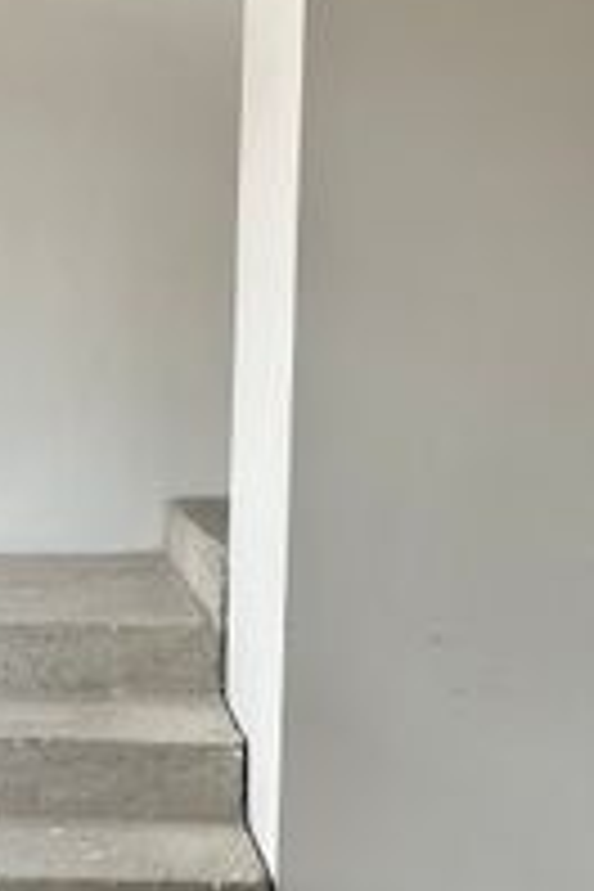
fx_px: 1213
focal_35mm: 49
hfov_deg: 26.4
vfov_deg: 40.3
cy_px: 482
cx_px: 34
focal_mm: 2.22
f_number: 2.2
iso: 40
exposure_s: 1/136
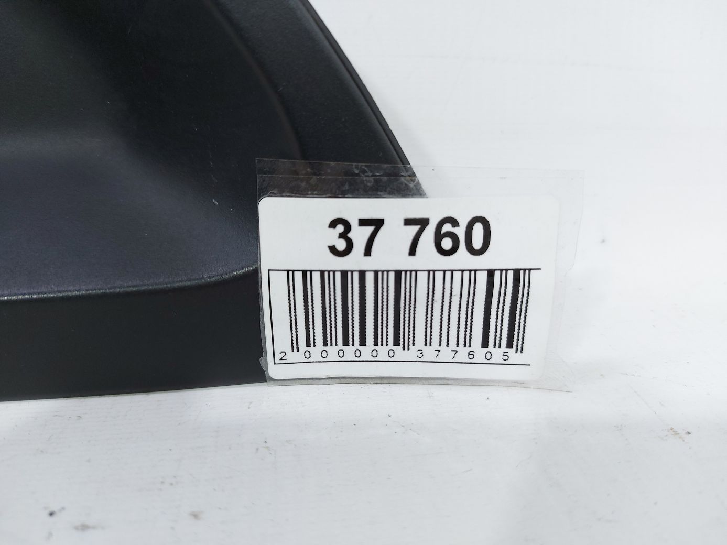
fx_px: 504
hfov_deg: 71.6
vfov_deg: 56.8
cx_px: 364
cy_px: 272
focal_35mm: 24
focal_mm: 5.23
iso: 64
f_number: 1.8
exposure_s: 1/50
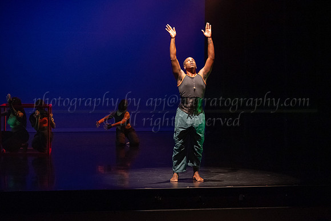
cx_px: 193
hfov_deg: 23.2
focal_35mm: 87
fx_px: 804
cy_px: 129
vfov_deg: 15.6
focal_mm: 75
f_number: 4
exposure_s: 1/400
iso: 4000
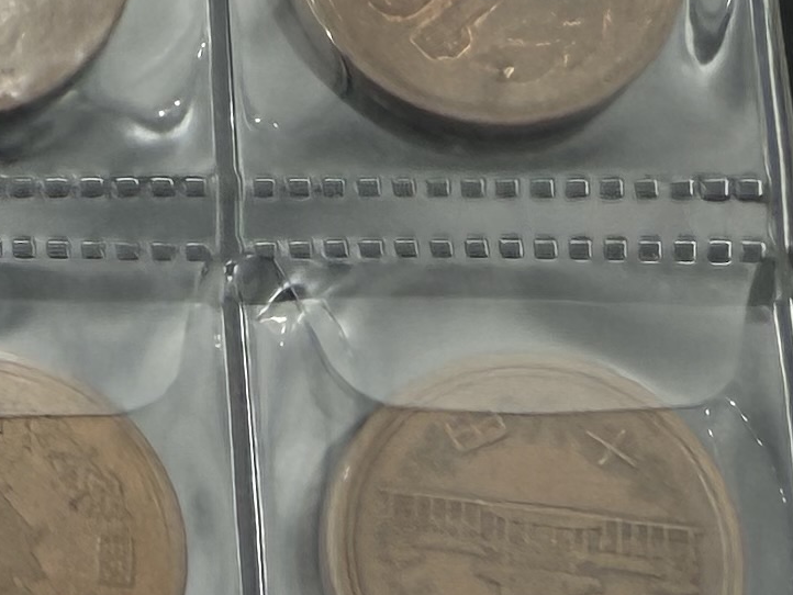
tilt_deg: -78.9
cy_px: 983
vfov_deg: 10.6
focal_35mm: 134
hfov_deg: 13.0
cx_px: -716
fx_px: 3071
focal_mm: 2.22
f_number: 2.2
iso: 40
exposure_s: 1/156
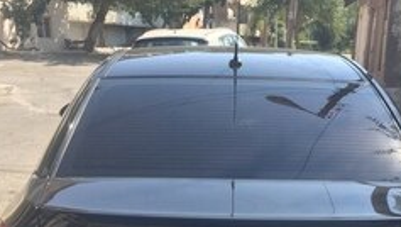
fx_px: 703
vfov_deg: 17.7
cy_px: 254
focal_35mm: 66
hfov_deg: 31.8
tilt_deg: -14.3
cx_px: 227
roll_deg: +0.9
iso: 32
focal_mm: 4.15
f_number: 2.2
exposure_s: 1/964
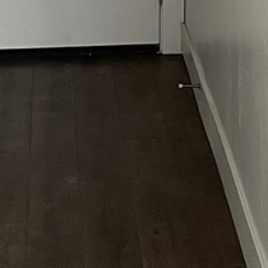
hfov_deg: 10.1
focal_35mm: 168
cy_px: -142
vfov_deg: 10.1
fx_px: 1472
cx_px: 403
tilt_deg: -8.0
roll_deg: -1.5
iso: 125
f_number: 1.6
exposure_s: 1/74
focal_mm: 5.1
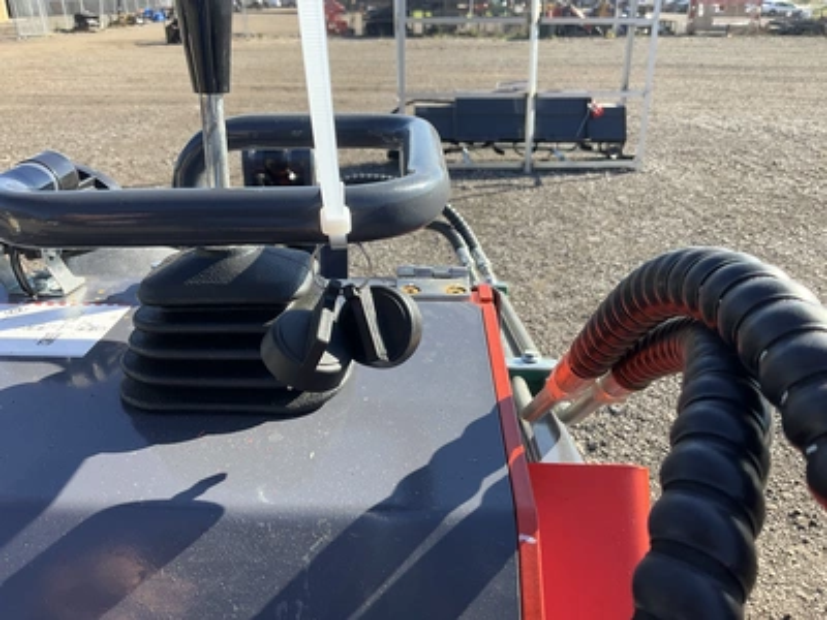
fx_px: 693
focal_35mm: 29
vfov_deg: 48.2
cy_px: 310
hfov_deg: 61.7
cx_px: 414
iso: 25
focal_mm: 3
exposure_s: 1/509
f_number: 1.8
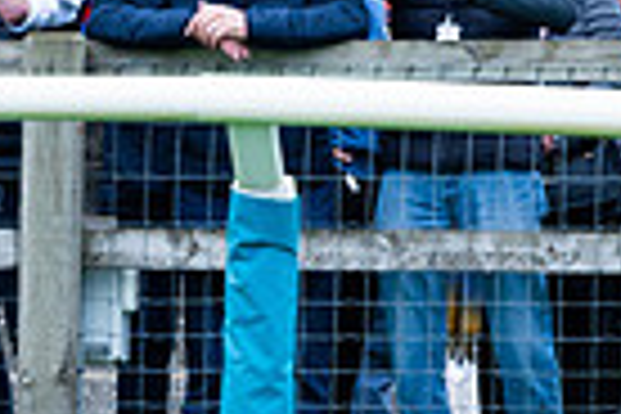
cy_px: -436
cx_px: 9
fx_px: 14454
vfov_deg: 1.6
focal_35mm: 838
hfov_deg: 2.5
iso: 800
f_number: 4
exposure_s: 1/1000
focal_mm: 200
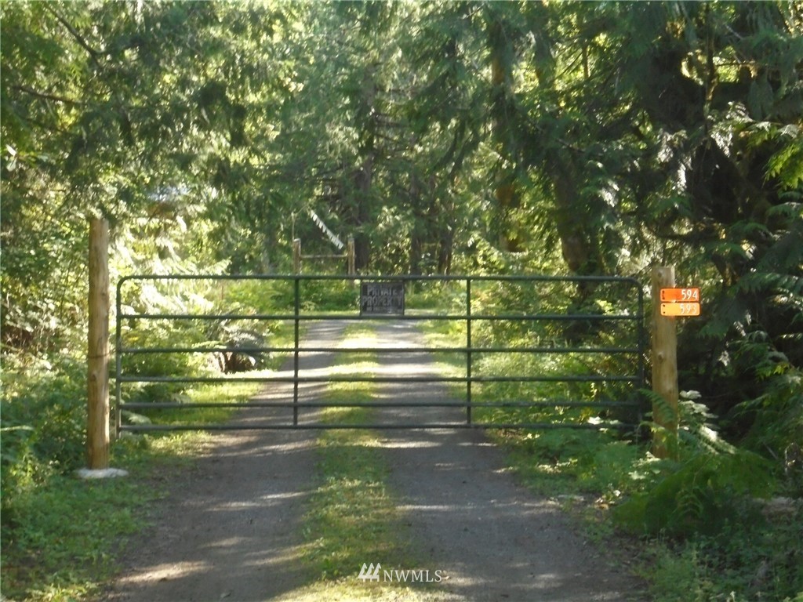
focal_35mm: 73
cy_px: 301
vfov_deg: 20.2
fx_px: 1693
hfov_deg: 26.7
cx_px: 402
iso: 400
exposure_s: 1/60
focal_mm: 13.1
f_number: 6.1
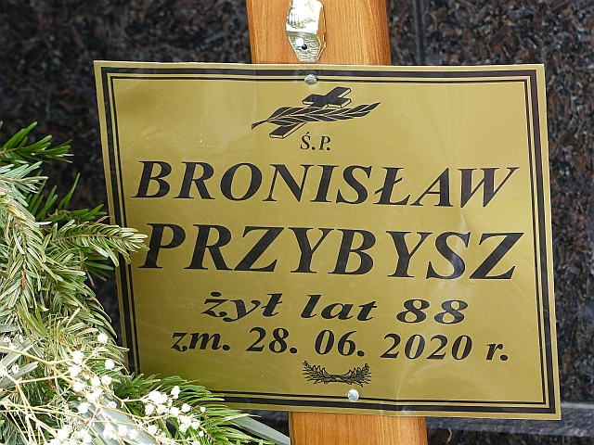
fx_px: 4891
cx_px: 297
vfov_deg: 5.2
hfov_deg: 7.0
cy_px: 222
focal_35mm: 285
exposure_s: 1/160
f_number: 4
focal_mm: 51.2
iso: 100
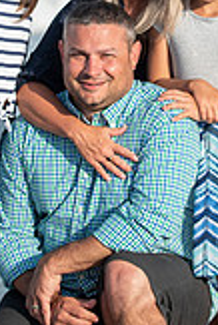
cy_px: 26
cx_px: 128
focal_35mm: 221
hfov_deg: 6.2
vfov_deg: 9.3
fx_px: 2003
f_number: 3.5
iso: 250
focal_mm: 80
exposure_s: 1/2000
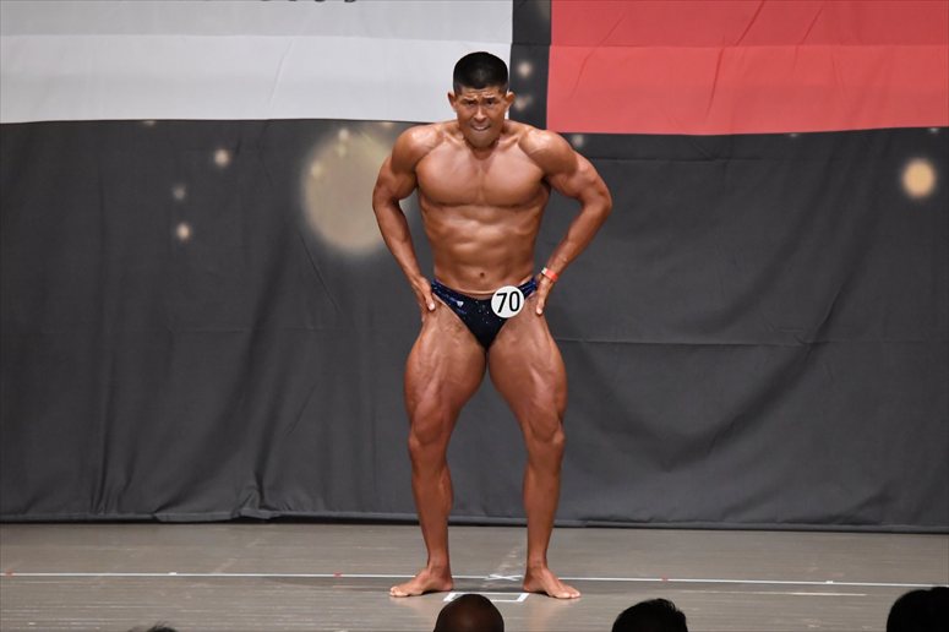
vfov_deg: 6.1
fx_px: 5928
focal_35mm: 225
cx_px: 474
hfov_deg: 9.2
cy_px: 316
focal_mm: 150
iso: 6400
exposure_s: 1/400
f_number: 5.6
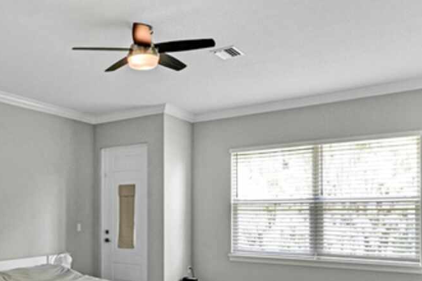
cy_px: 261
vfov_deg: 37.9
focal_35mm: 32
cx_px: 110
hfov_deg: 56.2
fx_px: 375
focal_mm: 11
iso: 320
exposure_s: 1/1.67
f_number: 16
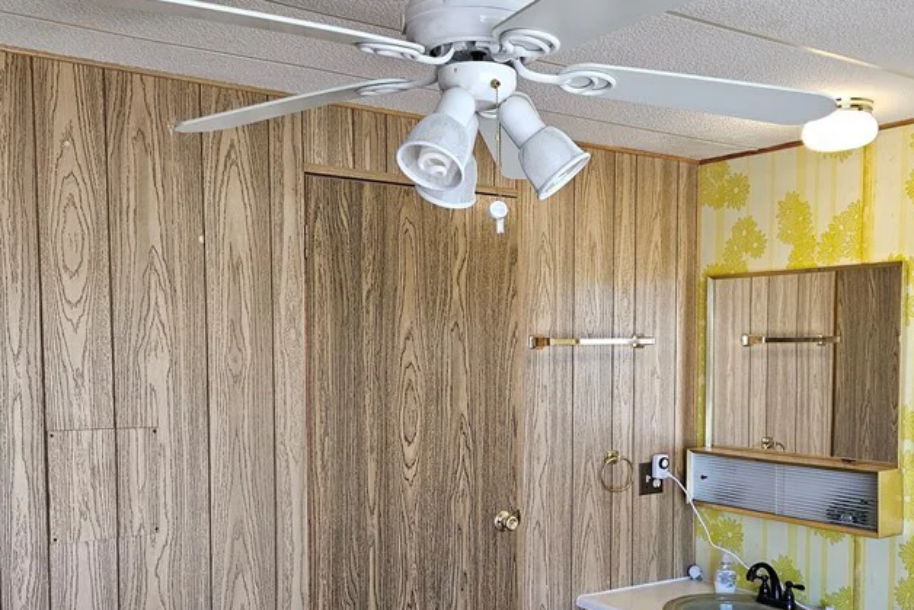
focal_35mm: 39
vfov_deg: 33.9
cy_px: 411
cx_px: 527
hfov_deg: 49.4
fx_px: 990
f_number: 1.8
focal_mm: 5.4
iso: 250
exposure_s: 1/120
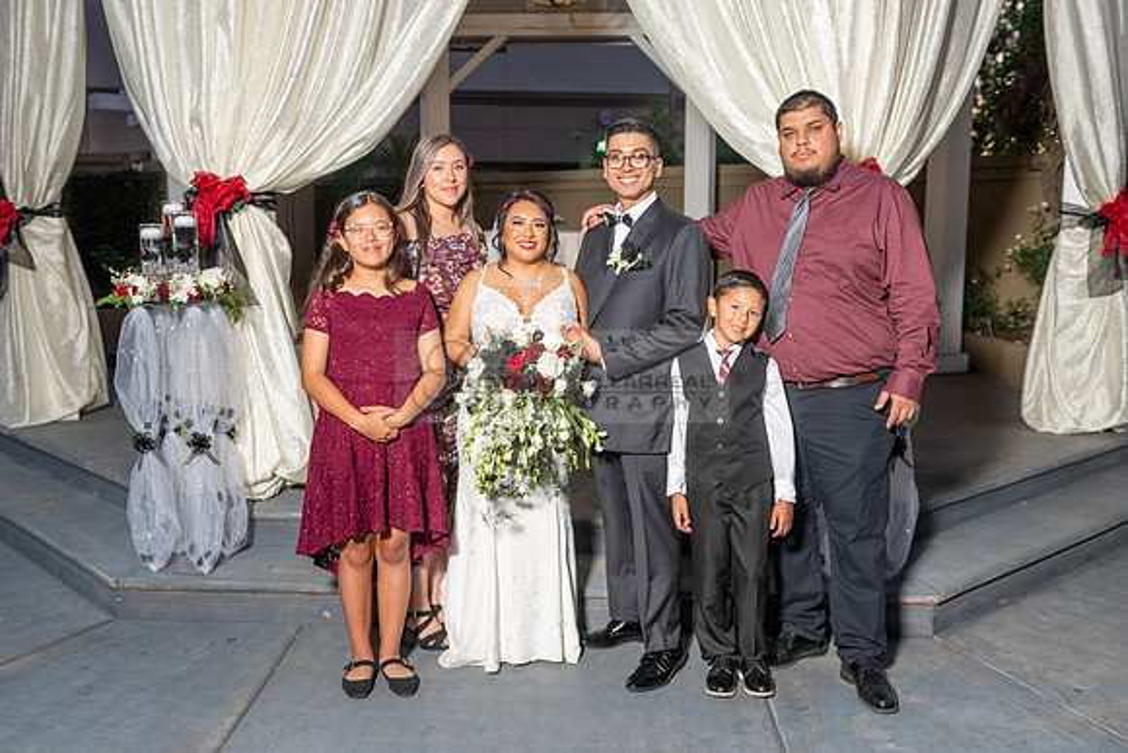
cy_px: 370
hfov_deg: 52.4
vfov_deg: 36.4
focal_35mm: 37
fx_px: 1145
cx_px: 522
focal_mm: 34
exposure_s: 1/200
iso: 640
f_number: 4.5
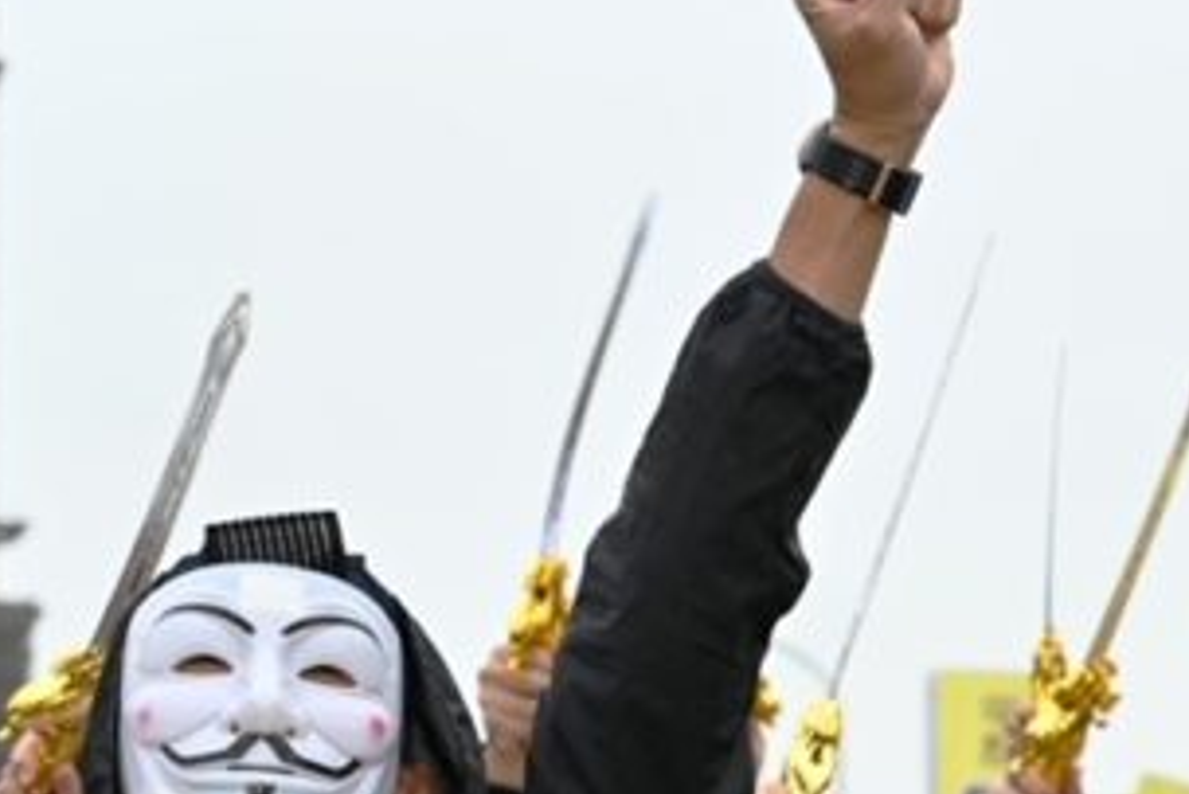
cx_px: 1478
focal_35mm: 138
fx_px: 4560
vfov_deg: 9.6
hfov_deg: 14.3
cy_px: 1285
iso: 160
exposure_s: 1/100
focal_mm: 41
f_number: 4
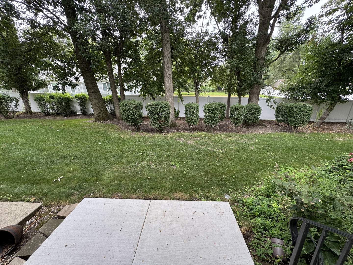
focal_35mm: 14
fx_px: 143
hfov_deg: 102.1
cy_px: 132
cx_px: 176
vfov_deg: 85.7
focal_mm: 2.22
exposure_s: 1/99
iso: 80
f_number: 2.2
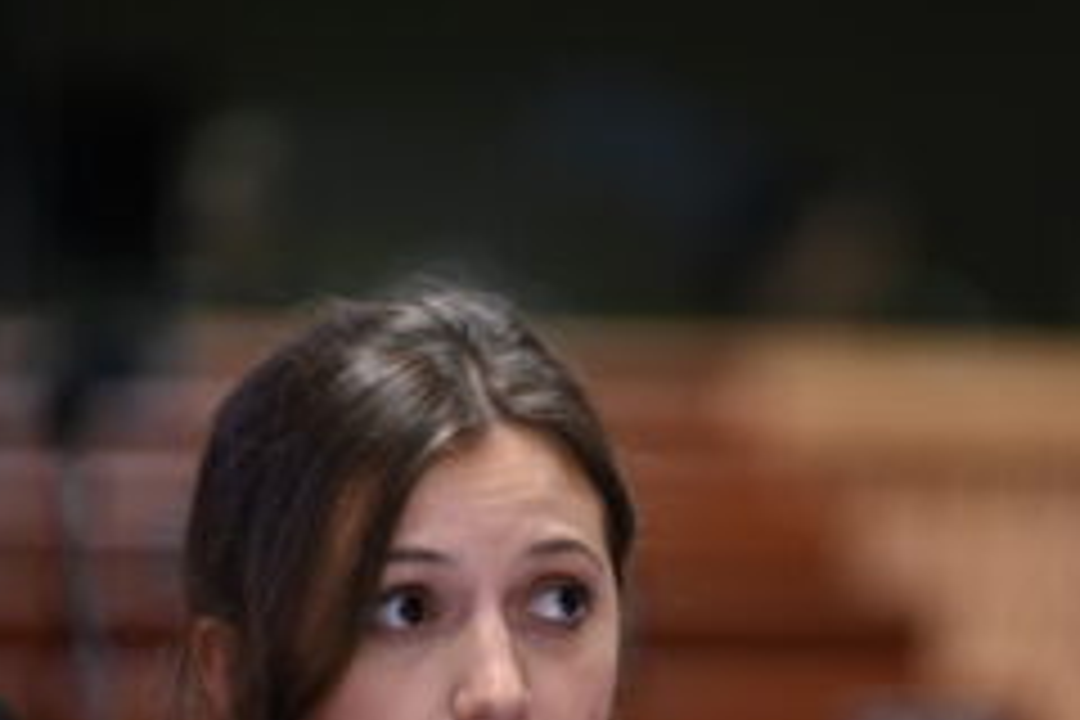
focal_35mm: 417
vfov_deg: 3.3
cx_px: 720
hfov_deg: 4.9
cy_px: 713
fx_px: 12509
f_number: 2.8
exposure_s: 1/200
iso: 2000
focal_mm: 200
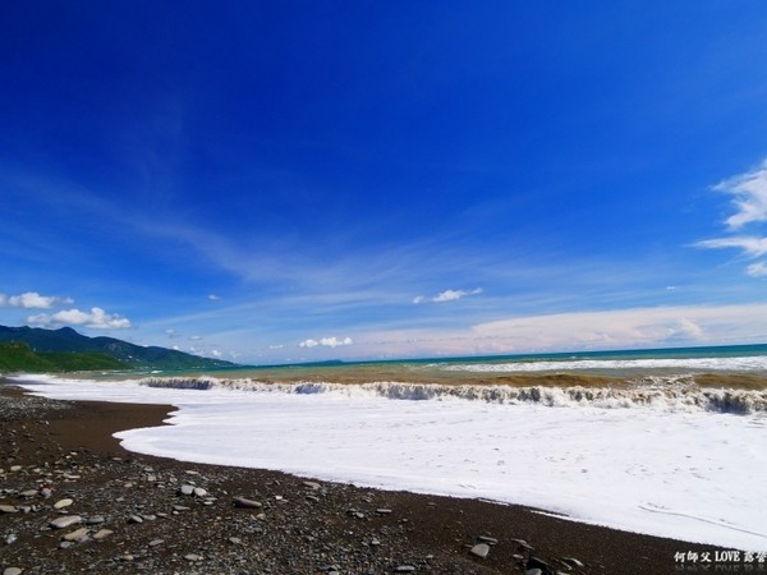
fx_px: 399
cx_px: 384
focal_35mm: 18
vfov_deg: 71.6
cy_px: 288
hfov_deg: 87.8
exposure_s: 1/320
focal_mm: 9
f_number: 6.3
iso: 200
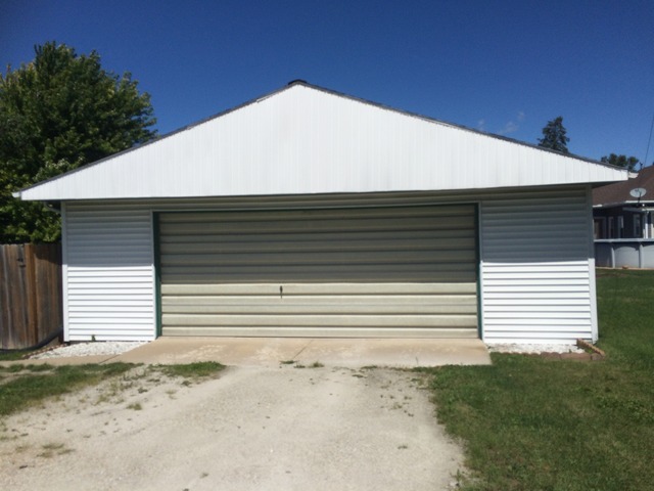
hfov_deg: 61.7
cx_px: 327
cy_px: 246
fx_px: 548
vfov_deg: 48.2
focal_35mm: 29
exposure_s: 1/5882
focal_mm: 4.15
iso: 32
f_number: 2.2
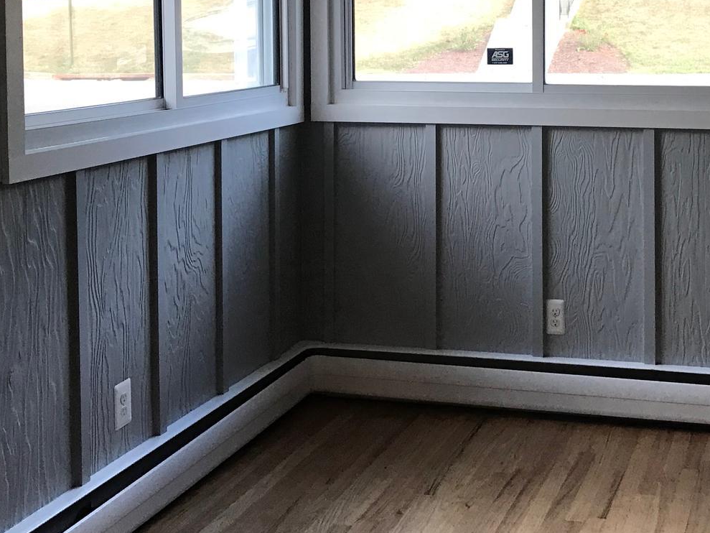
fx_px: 1190
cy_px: 64
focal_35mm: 58
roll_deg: +0.6
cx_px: 487
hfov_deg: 32.9
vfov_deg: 24.6
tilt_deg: -2.3
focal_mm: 3.99
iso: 32
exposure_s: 1/30
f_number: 1.8
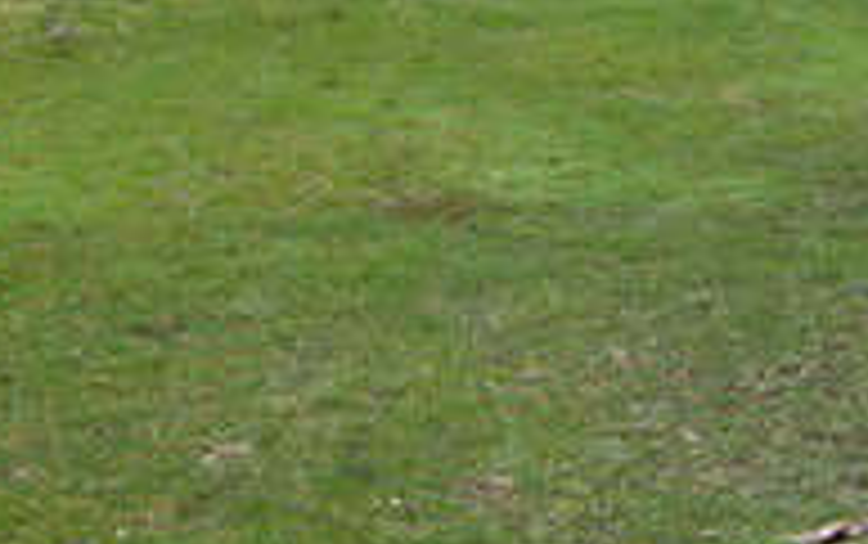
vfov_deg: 13.9
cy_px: -130
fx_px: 2155
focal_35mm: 91
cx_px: 549
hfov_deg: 22.7
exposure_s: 1/160
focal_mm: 18
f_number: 6.3
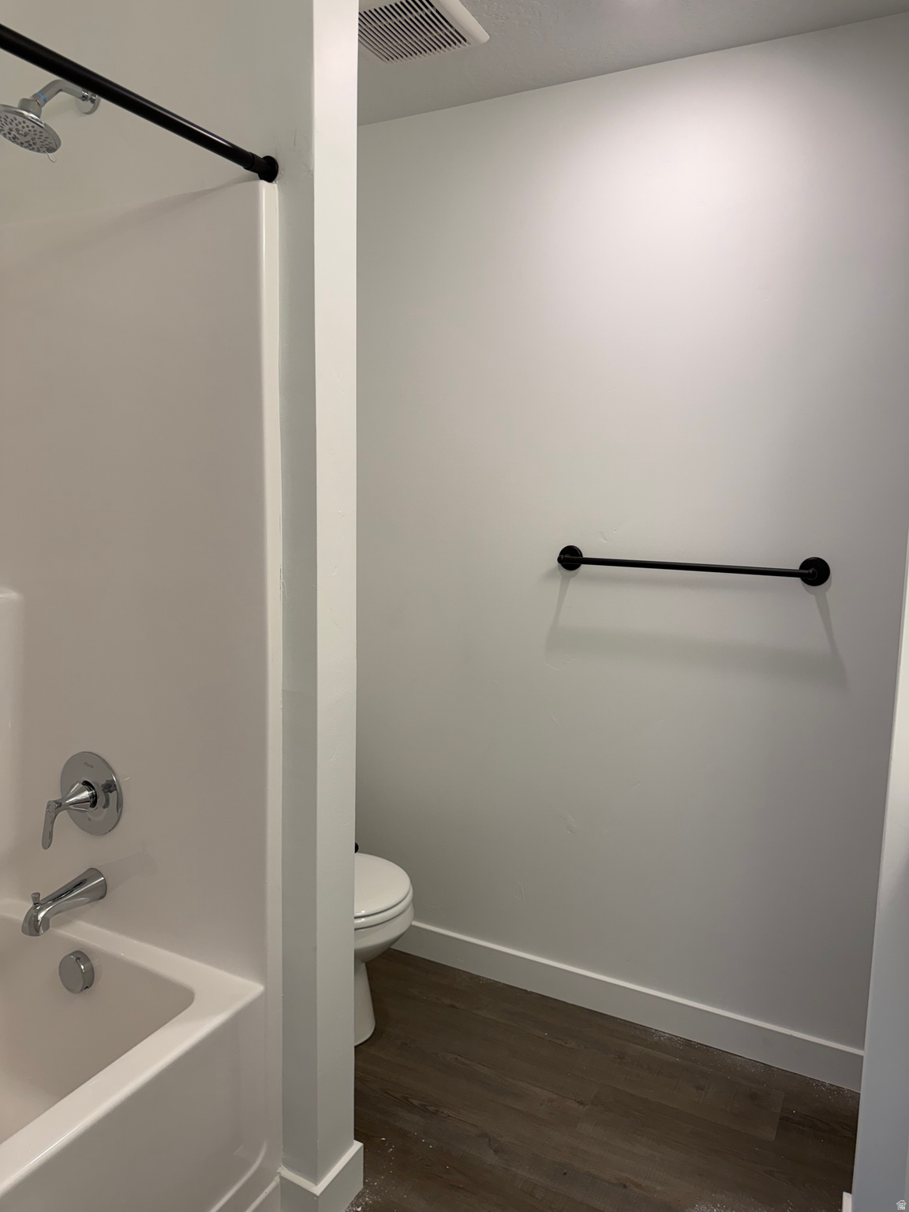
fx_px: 840
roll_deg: -1.0
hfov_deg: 56.8
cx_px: 454
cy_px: 606
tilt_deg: -6.9
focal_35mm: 24
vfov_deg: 71.6
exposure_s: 1/125
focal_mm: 6.76
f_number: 1.78
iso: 50
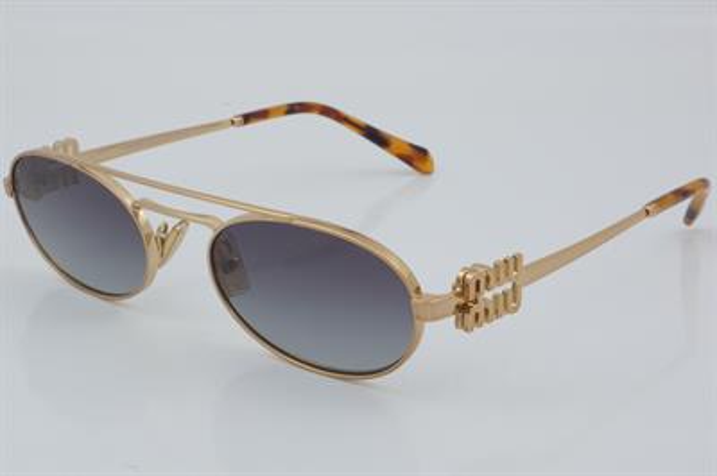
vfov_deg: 18.2
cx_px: 358
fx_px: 1492
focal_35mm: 75
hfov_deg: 27.0
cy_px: 238
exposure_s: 1/4
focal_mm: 50
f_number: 32
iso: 100
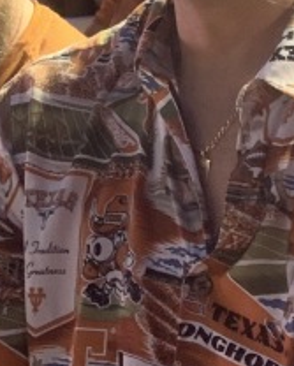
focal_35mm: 120
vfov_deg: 15.1
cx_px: 86
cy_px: -150
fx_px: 1302
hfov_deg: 12.9
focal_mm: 2.87
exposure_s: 1/59
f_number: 2.2
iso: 125
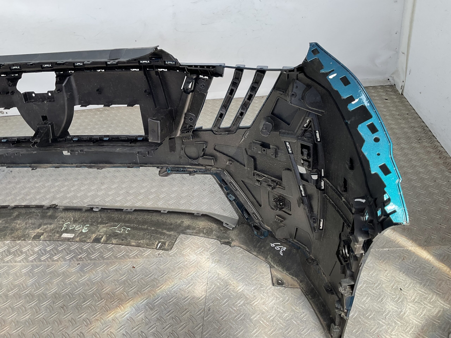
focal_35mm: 29
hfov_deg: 61.7
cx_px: 226
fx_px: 378
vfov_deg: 48.2
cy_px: 169
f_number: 1.8
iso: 16
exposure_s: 1/127
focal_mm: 3
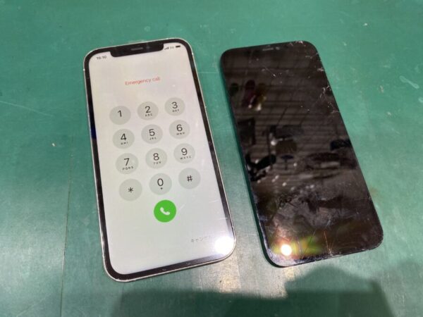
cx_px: 212
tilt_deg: -70.3
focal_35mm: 26
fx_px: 318
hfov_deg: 67.3
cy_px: 158
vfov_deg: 53.1
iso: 100
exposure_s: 1/100
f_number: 1.8
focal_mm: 4.25
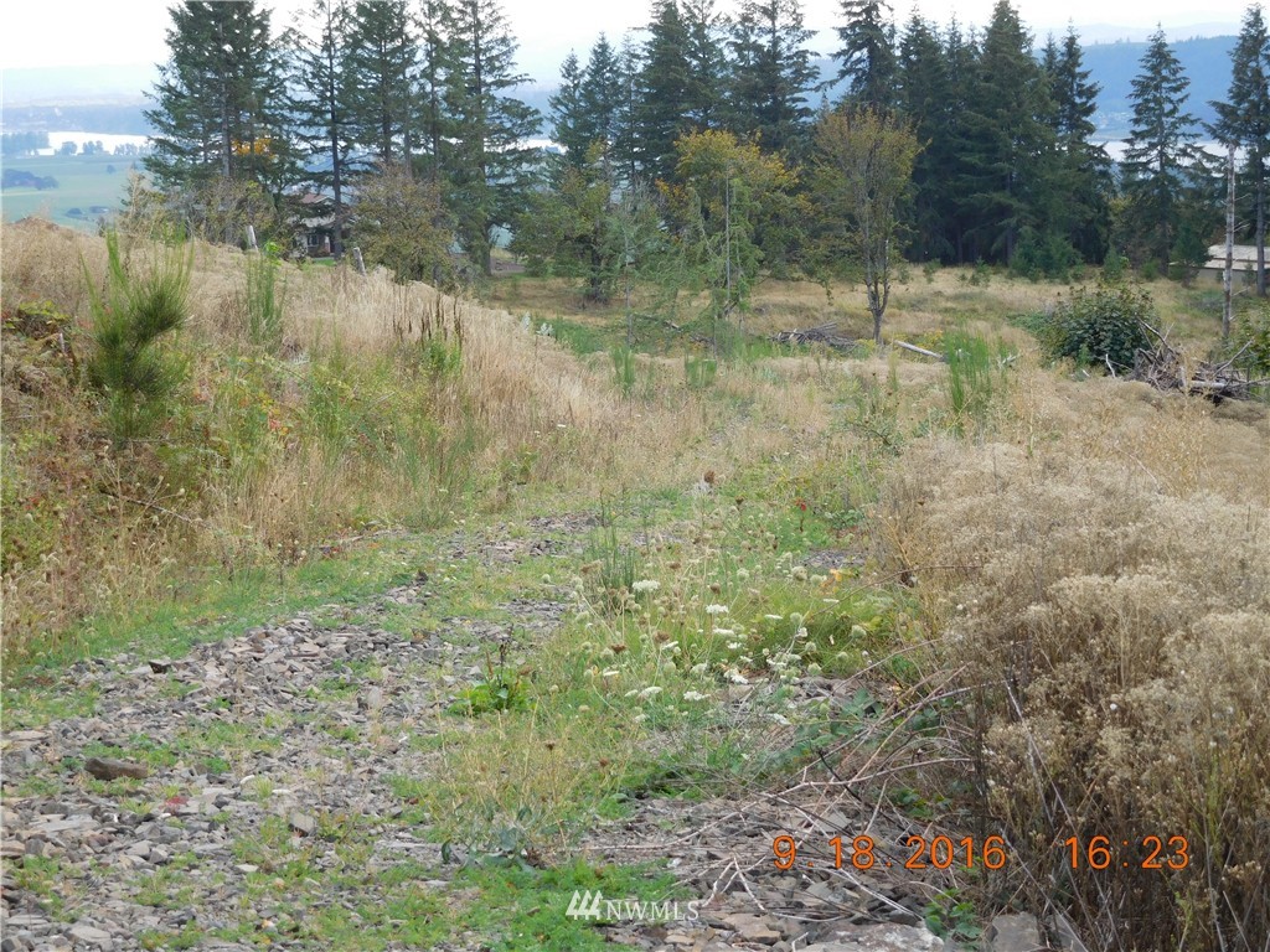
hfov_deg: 24.4
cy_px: 476
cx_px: 635
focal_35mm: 80
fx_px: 2935
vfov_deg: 18.4
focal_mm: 14.3
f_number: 4.6
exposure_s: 1/125
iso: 125
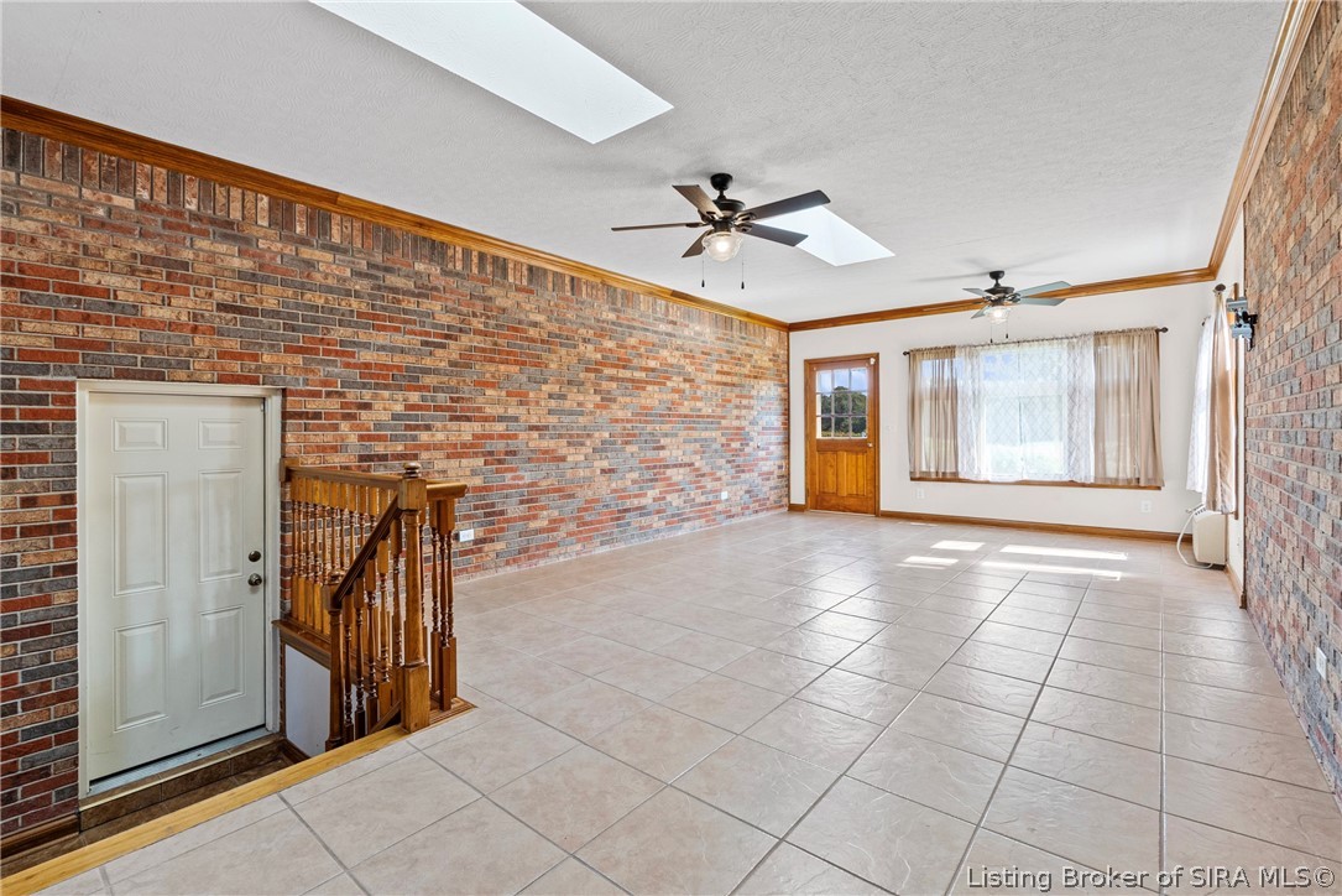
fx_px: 597
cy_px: 448
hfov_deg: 96.7
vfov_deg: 73.8
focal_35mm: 16
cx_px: 671
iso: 640
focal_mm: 16
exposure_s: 1/4
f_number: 11
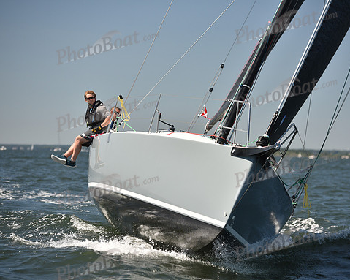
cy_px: 141
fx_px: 1471
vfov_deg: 10.9
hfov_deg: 13.6
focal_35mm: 142
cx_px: 197
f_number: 3.5
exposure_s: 1/1250
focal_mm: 125
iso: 250
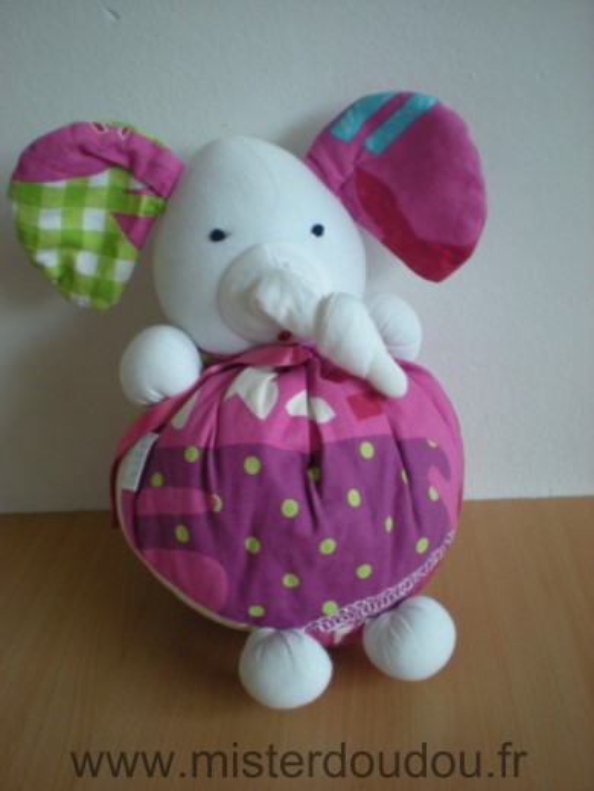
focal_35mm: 38
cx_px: 297
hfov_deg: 37.7
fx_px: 869
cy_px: 396
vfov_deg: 49.0
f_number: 3.1
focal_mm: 6.3
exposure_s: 1/9.4
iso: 200
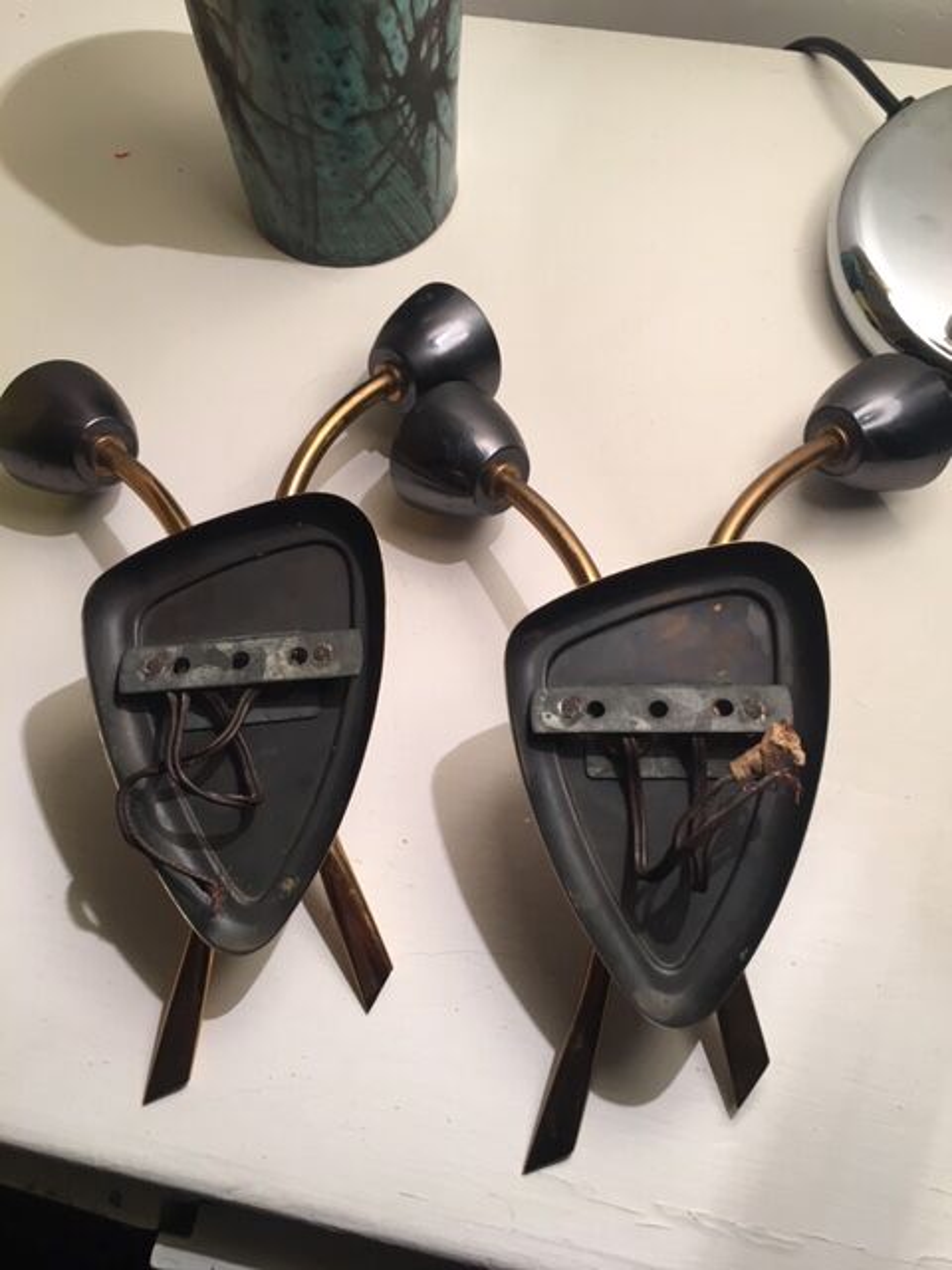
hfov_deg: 48.2
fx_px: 1063
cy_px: 635
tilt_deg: -65.0
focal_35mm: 29
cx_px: 476
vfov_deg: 61.7
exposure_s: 1/33
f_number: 2.2
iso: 32
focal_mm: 4.15
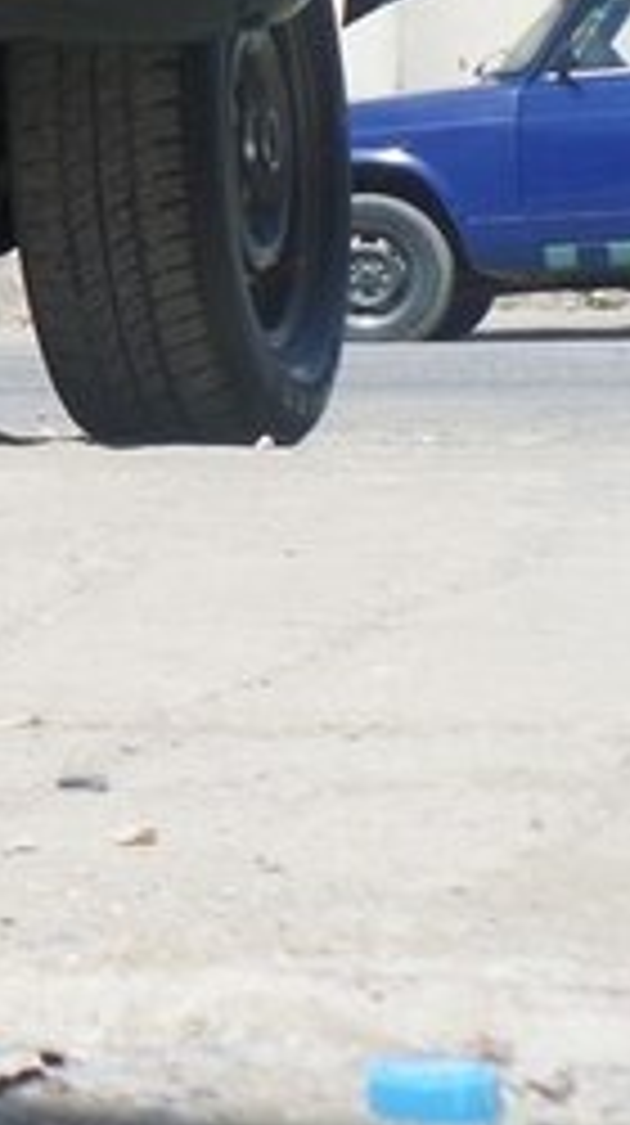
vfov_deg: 17.4
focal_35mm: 121
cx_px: -684
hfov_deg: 9.3
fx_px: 3606
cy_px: 52
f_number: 3.6
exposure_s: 1/1000
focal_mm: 7.5
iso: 100
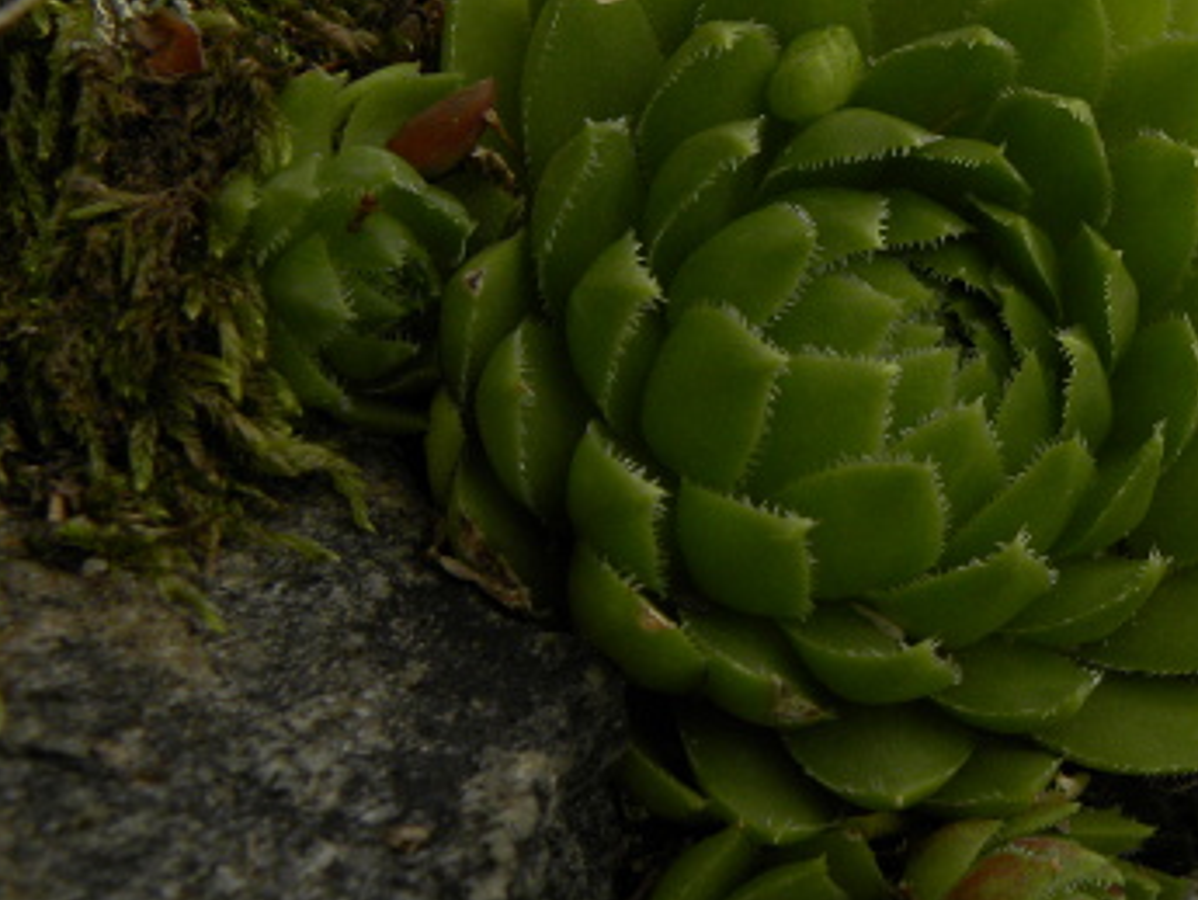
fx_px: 3289
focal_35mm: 95
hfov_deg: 20.2
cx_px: 1125
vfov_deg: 15.6
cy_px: 476
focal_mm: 7.3
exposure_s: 1/125
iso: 64
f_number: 4
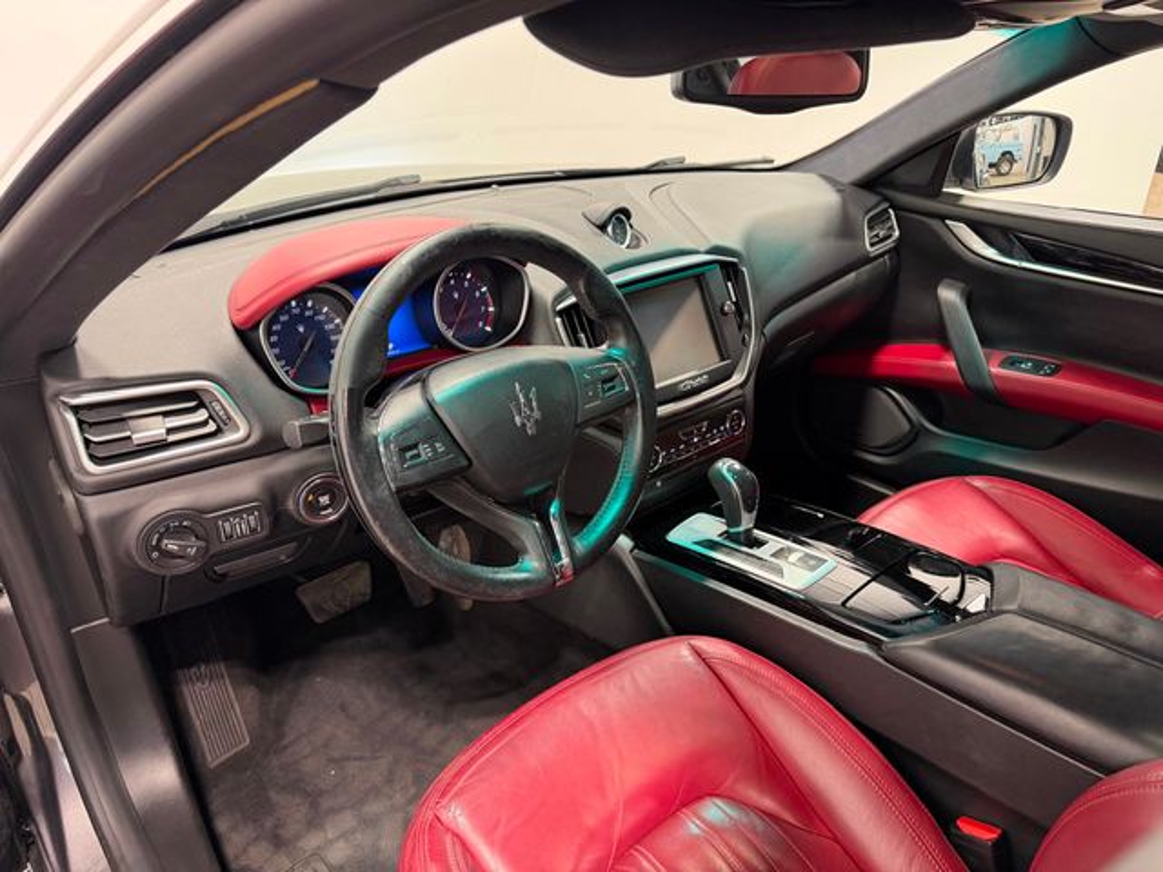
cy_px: 436
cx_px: 582
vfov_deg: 56.8
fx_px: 806
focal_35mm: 24
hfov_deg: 71.6
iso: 200
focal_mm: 6.76
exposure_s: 1/60
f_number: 1.78
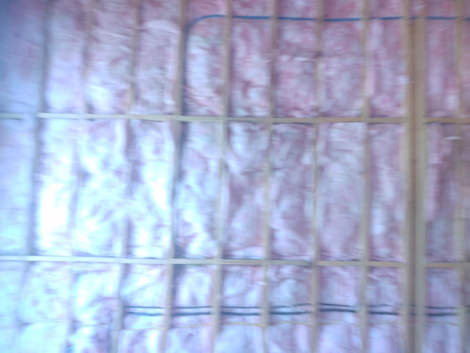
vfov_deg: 66.0
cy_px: 176
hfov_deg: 81.7
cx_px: 235
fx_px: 272
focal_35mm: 20
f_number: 2
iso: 206
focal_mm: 3.54
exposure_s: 1/30
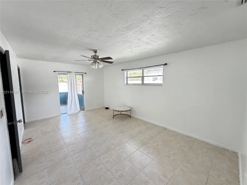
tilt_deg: -6.3
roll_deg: +0.6
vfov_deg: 85.7
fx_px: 100
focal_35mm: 14
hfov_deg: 102.1
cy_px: 92
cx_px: 124
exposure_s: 1/109
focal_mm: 2.22
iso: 320
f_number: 2.2
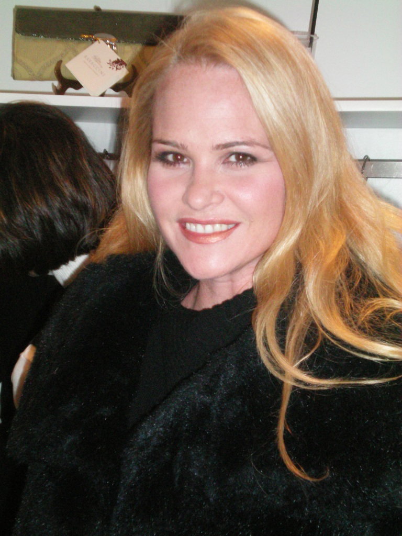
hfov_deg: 21.6
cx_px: 201
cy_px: 268
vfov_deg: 28.6
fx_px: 1053
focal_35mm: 68
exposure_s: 1/80
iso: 400
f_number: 4.4
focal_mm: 11.3
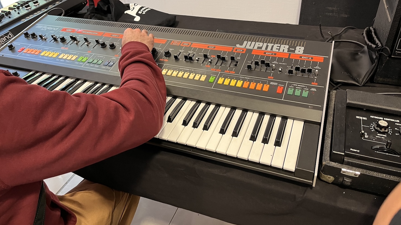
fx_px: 308
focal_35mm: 29
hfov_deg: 66.1
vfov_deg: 39.9
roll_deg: +7.2
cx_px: 198
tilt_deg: -34.8
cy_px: 85
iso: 200
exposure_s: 1/50
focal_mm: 5.1
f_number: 1.6
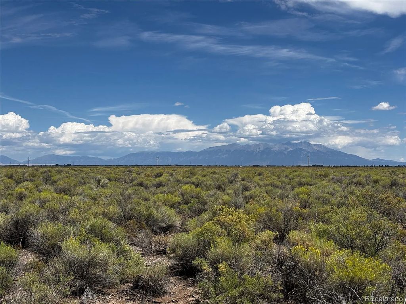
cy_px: 152
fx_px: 610
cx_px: 203
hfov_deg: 36.8
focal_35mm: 52
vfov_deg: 28.0
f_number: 1.6
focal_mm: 5.96
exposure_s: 1/4854
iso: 40
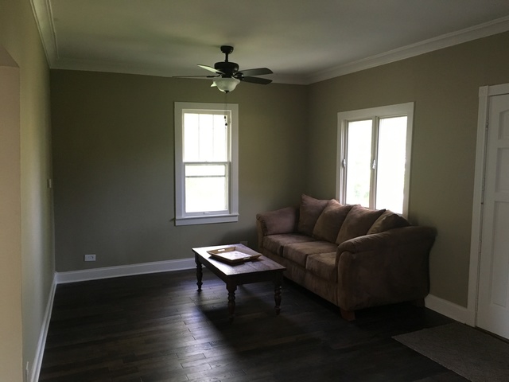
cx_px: 254
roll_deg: -0.9
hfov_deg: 61.7
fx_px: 426
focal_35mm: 29
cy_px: 191
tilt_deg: -4.6
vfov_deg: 48.2
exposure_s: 1/30
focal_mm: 4.15
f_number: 2.2
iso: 160
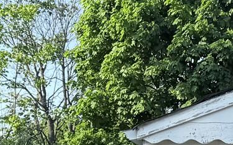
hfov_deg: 15.0
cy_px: 259
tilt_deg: +1.8
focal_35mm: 139
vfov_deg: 9.0
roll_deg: -1.8
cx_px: 154
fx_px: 882
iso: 80
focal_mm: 6.76
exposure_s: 1/1727
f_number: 1.78
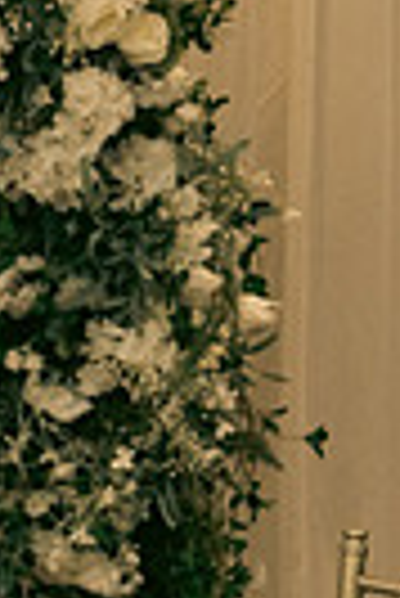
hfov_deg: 6.2
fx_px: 3324
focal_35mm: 200
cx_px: -876
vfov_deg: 10.3
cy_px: 250
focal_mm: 46
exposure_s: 1/160
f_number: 3.5
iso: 2500
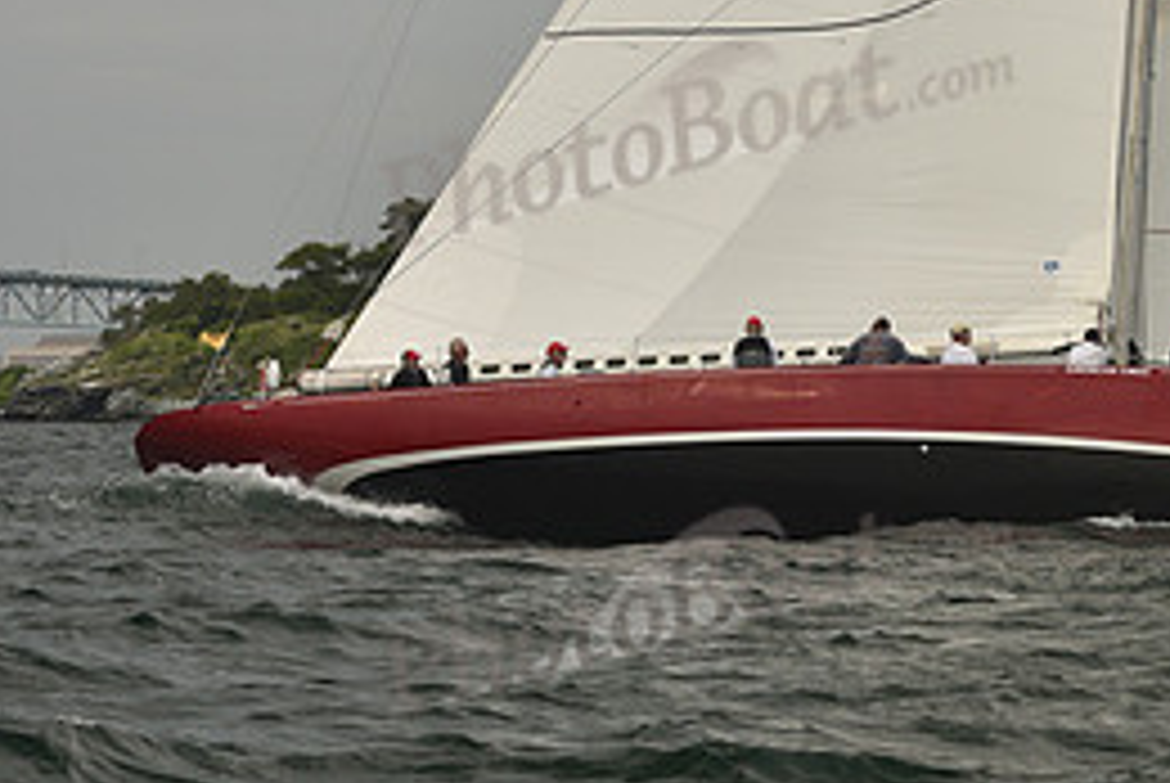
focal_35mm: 156
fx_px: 5076
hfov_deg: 12.9
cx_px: 1251
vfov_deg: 8.8
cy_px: 304
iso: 250
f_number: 7.1
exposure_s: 1/500
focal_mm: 70
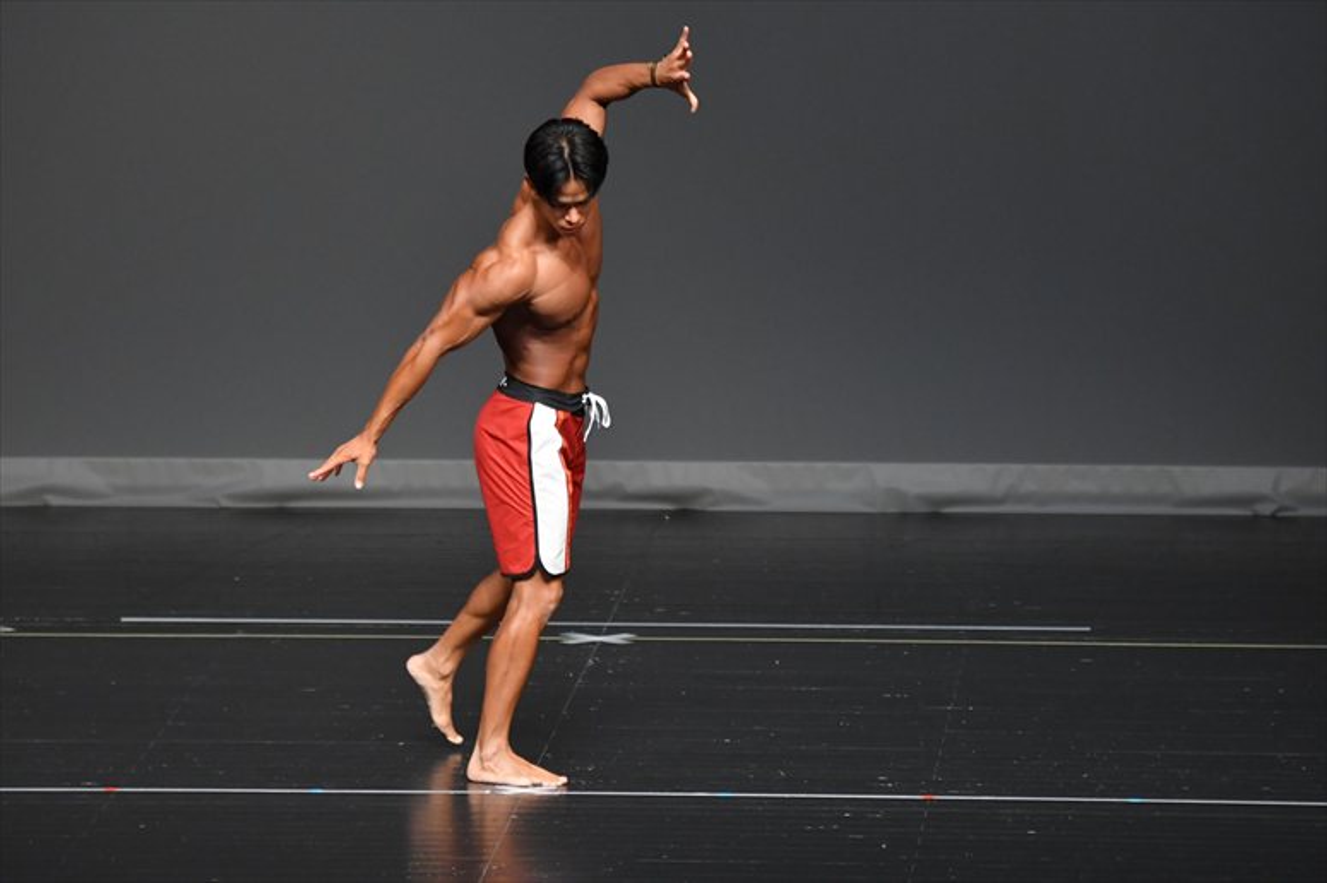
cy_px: 442
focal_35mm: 315
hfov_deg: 6.5
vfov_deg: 4.4
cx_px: 664
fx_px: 11606
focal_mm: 210
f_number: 5.6
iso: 2500
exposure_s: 1/400
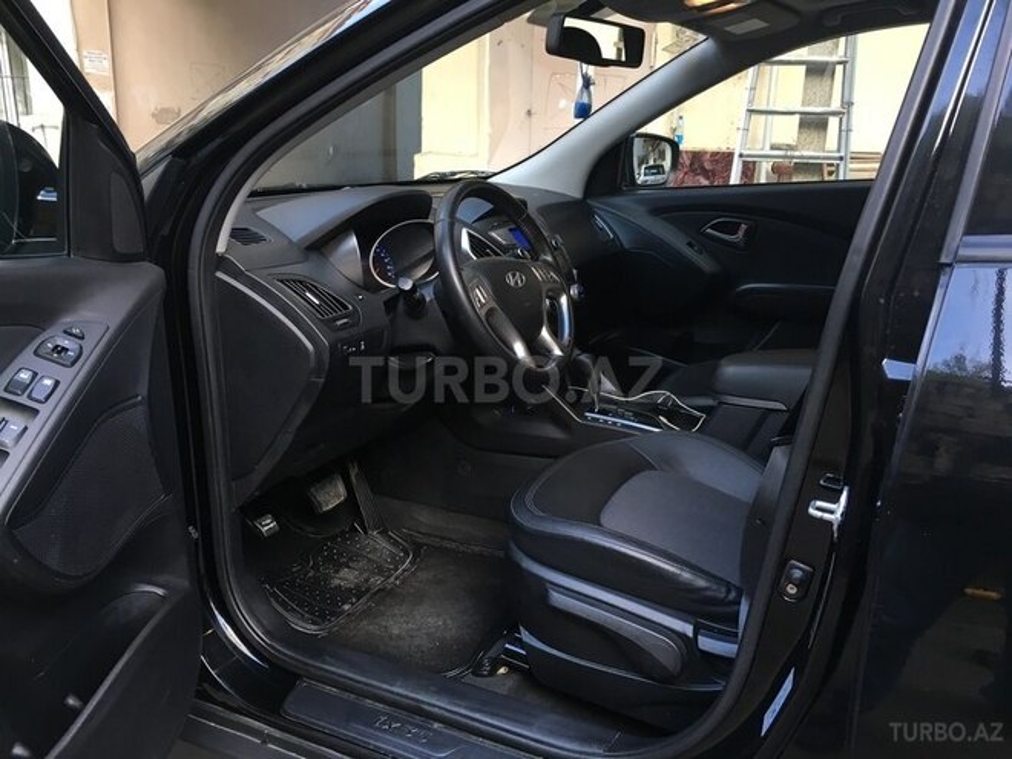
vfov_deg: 48.2
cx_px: 506
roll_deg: -0.9
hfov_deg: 61.7
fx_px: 848
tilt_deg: -17.4
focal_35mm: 29
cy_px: 380
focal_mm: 4.15
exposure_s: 1/33
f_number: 2.2
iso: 40
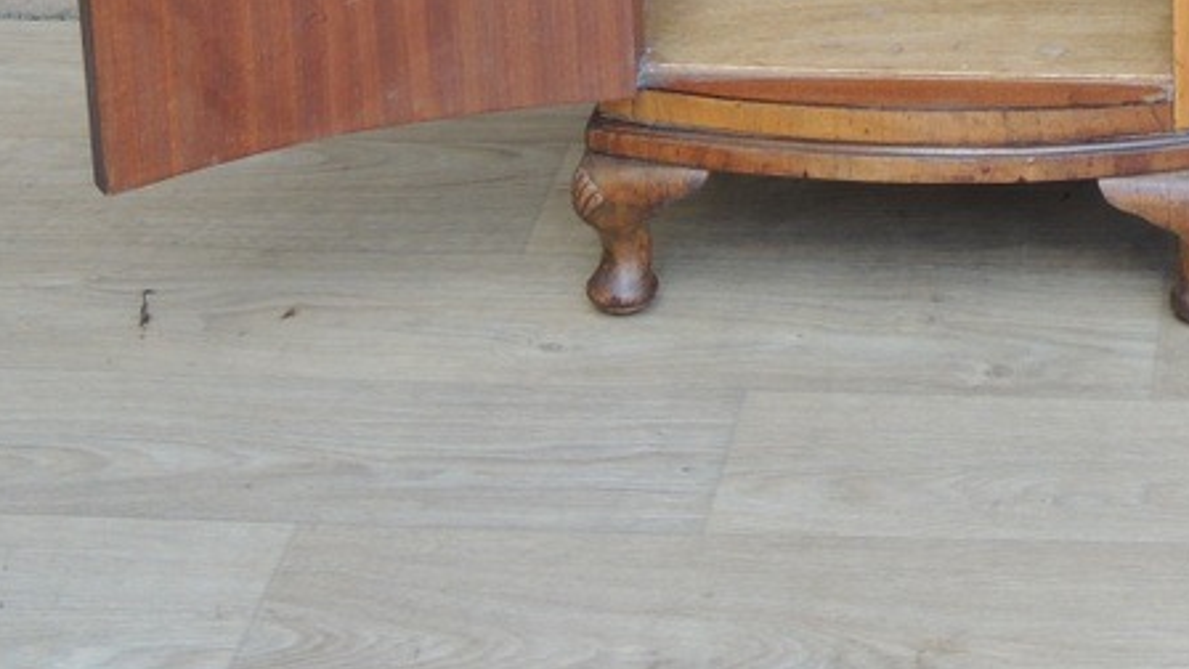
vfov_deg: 8.7
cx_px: 1290
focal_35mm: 137
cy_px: -244
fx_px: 4319
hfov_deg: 15.3
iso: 110
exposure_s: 1/60
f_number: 3.7
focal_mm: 9.8
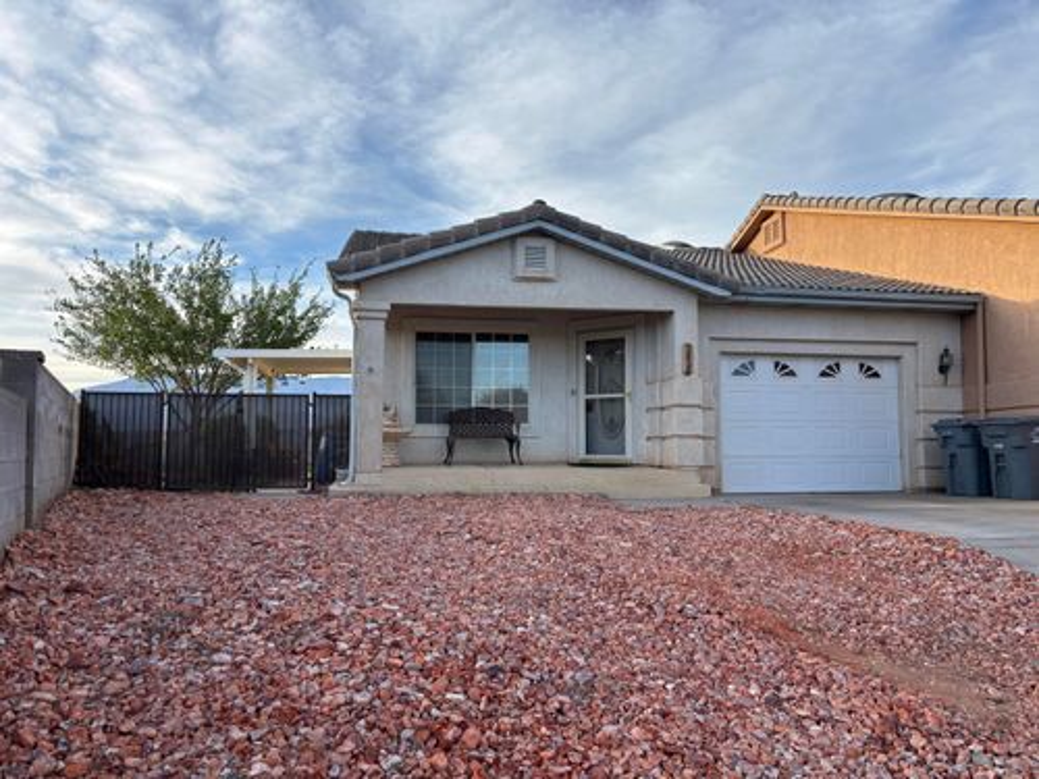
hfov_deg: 67.3
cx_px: 520
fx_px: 780
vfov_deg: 53.1
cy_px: 390
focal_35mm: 26
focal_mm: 5.96
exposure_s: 1/1178
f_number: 1.6
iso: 50
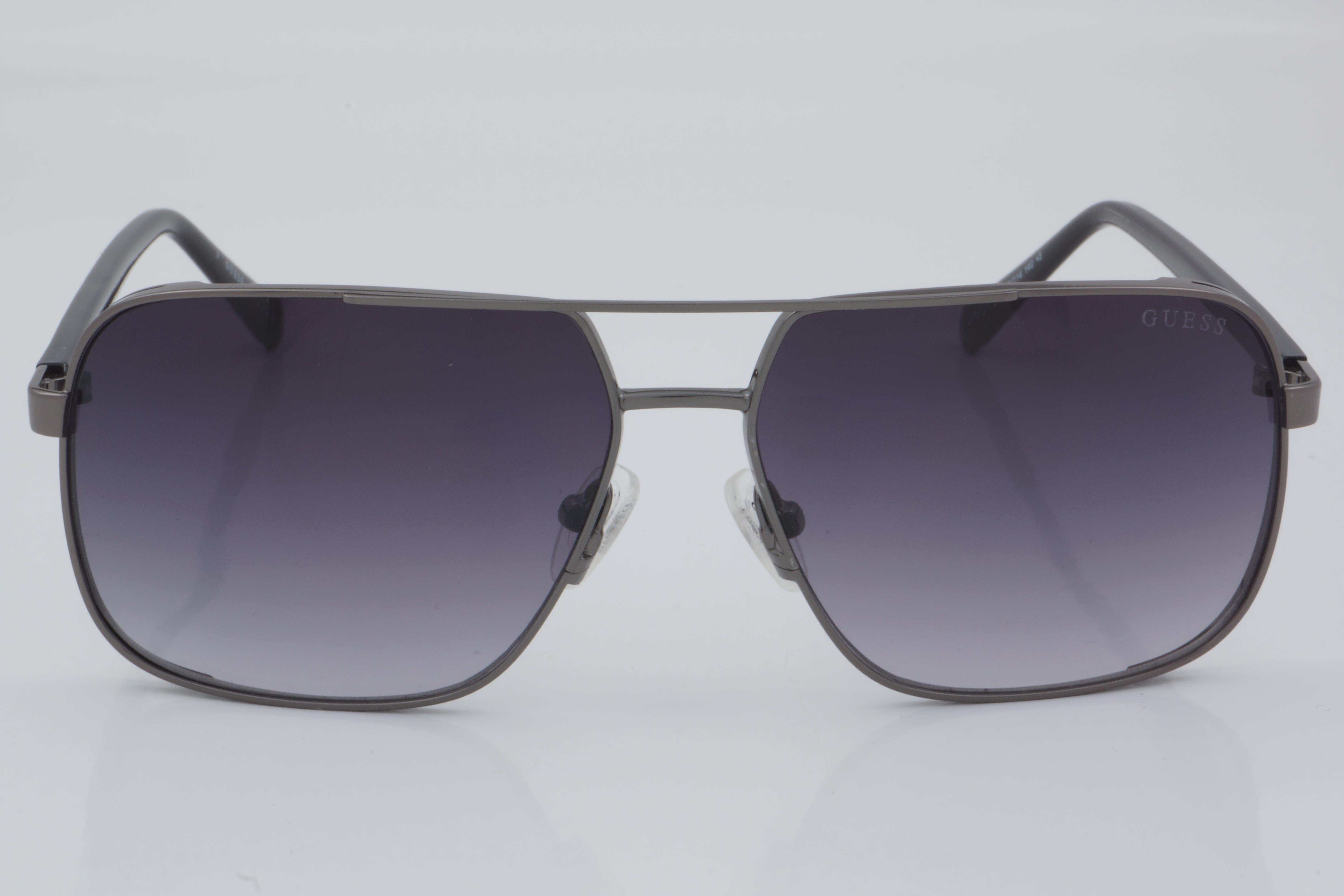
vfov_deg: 16.6
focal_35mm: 82
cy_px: 448
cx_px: 672
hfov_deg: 24.6
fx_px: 3080
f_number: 32
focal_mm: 55
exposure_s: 1/4
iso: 100
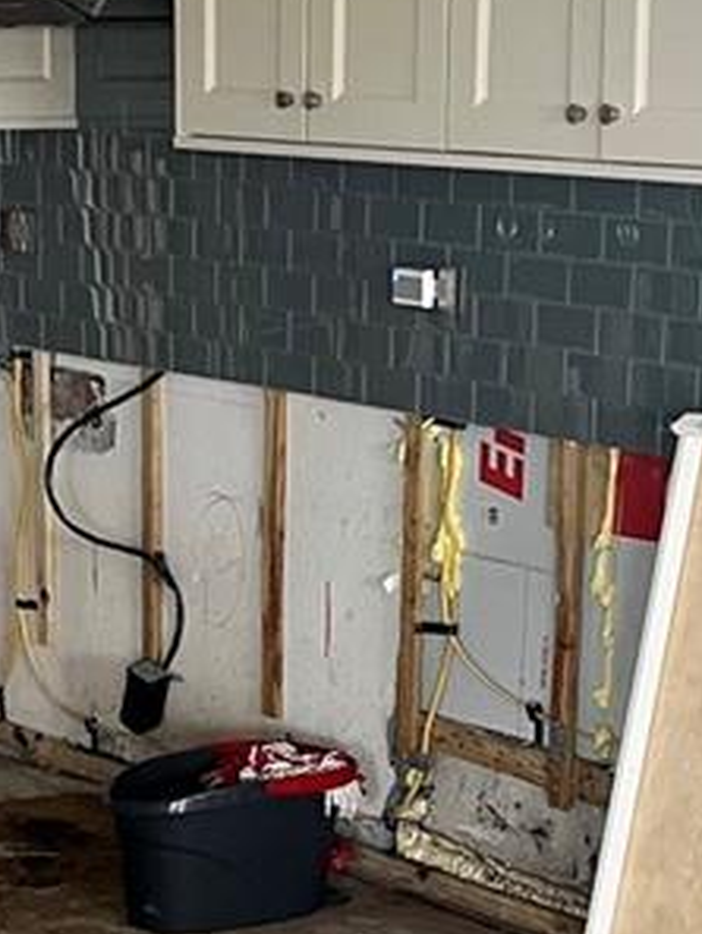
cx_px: 293
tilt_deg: -16.7
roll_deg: +0.8
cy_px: 884
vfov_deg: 18.3
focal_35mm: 105
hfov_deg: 14.1
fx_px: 2837
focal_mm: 5.1
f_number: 1.6
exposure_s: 1/60
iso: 200
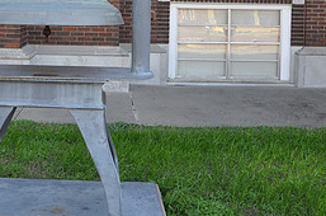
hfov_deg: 31.9
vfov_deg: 21.6
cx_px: 55
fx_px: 551
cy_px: 16
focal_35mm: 61
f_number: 5
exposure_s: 1/100
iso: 400
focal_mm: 18
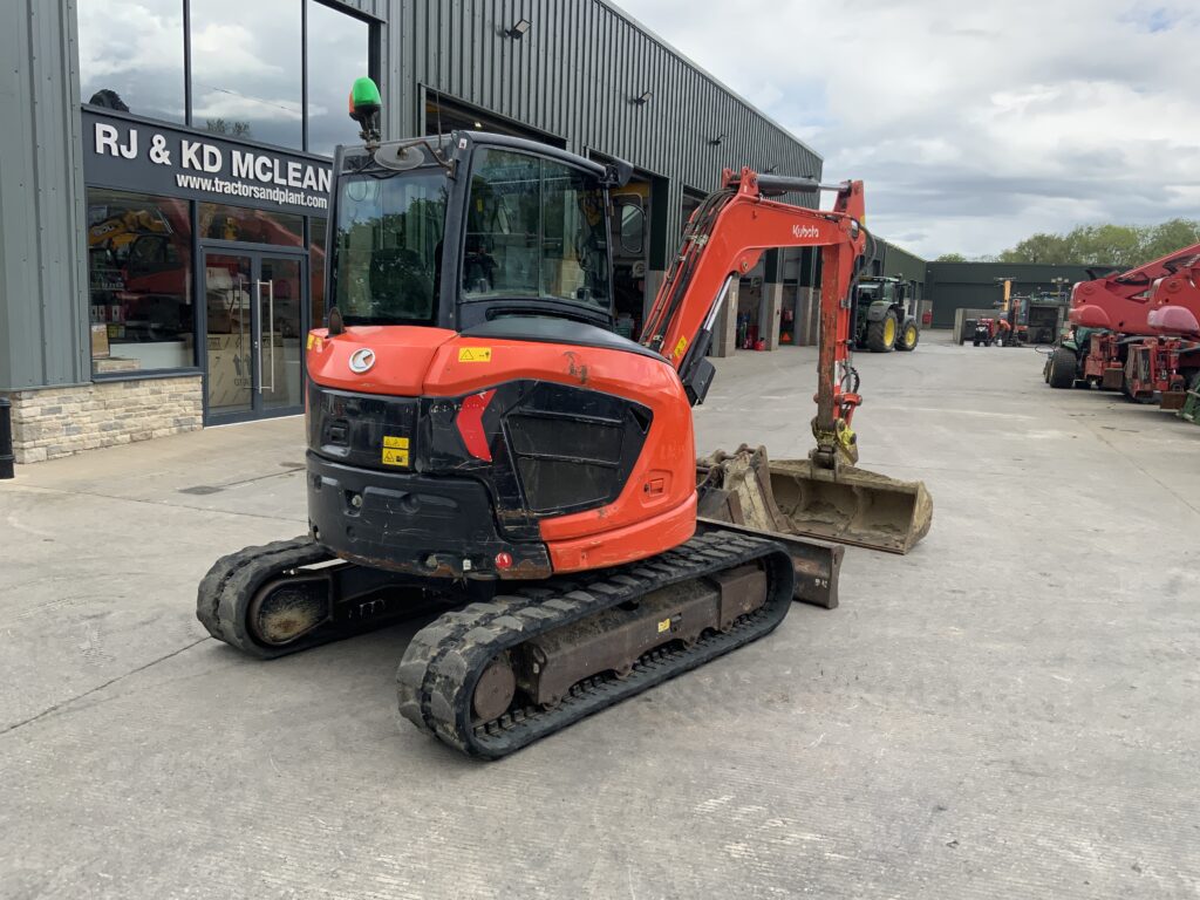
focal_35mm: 29
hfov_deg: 61.7
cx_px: 600
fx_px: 1005
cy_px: 450
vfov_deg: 48.2
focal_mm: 3
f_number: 1.8
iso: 16
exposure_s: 1/586
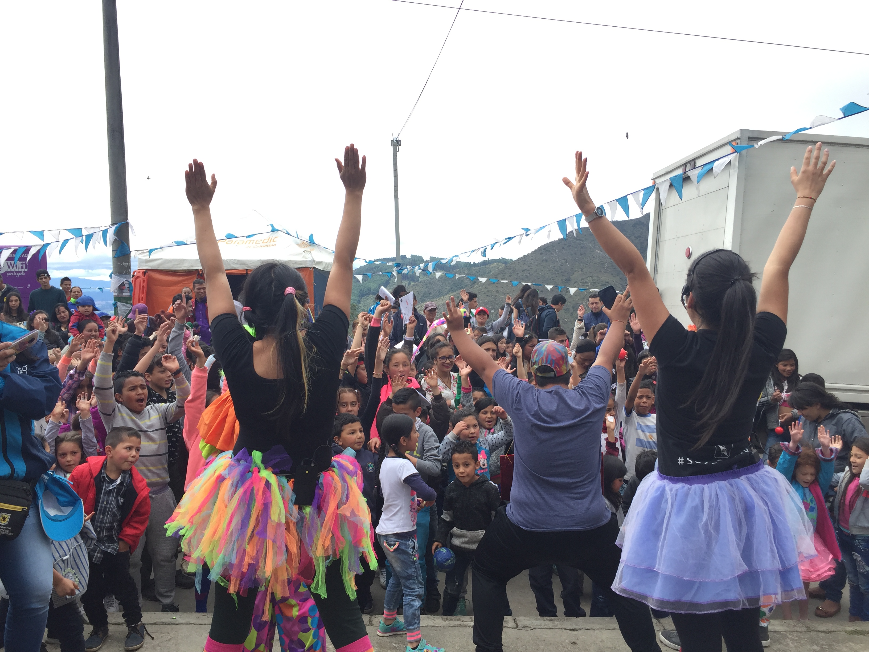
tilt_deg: -4.9
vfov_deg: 48.2
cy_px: 326
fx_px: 728
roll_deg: +1.9
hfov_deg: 61.7
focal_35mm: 29
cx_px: 434
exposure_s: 1/775
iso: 32
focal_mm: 4.15
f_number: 2.2
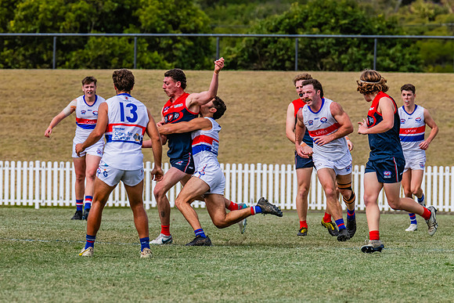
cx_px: 172
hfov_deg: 3.9
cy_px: 174
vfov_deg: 2.6
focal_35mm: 534
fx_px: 6733
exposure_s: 1/1600
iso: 800
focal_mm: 420
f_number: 10
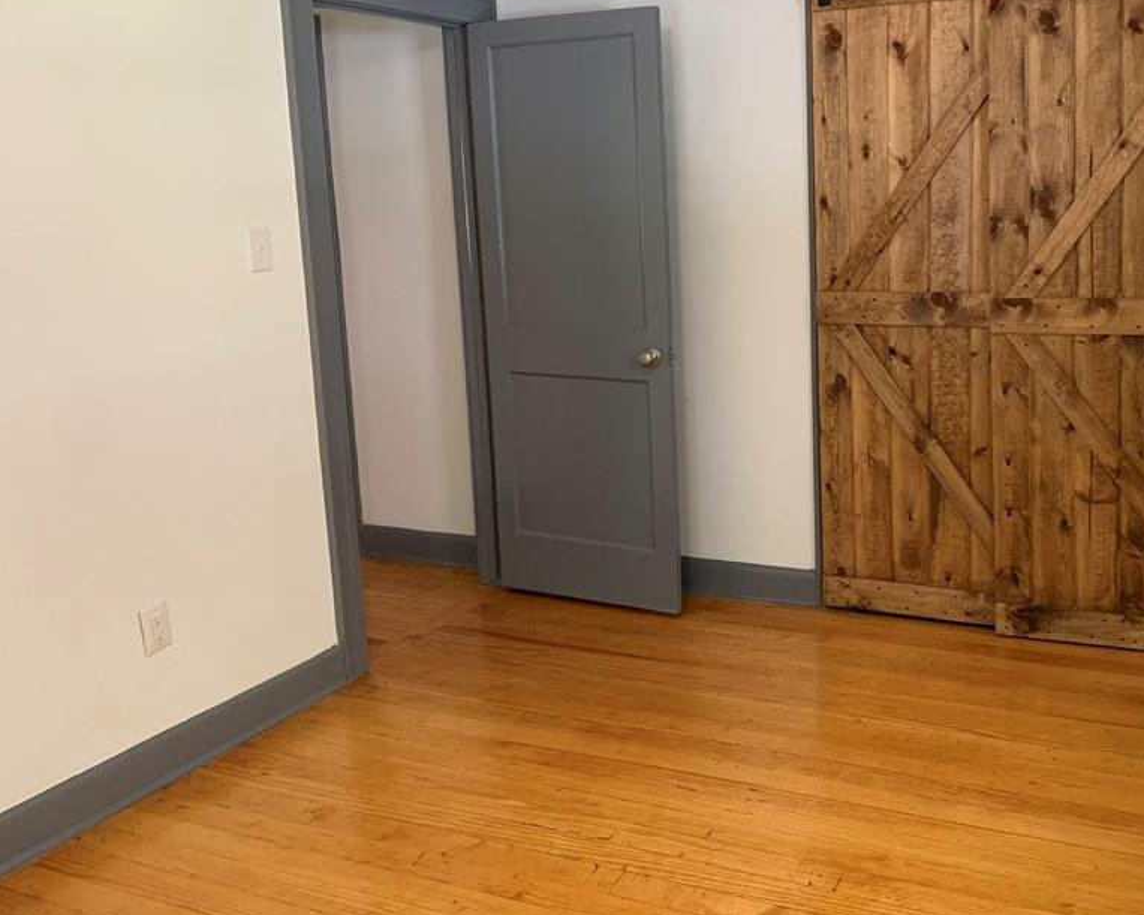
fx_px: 1151
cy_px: 394
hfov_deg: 52.1
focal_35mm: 34
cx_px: 741
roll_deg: +1.5
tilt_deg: -7.4
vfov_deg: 43.2
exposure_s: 1/60
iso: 320
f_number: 1.8
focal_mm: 4.25
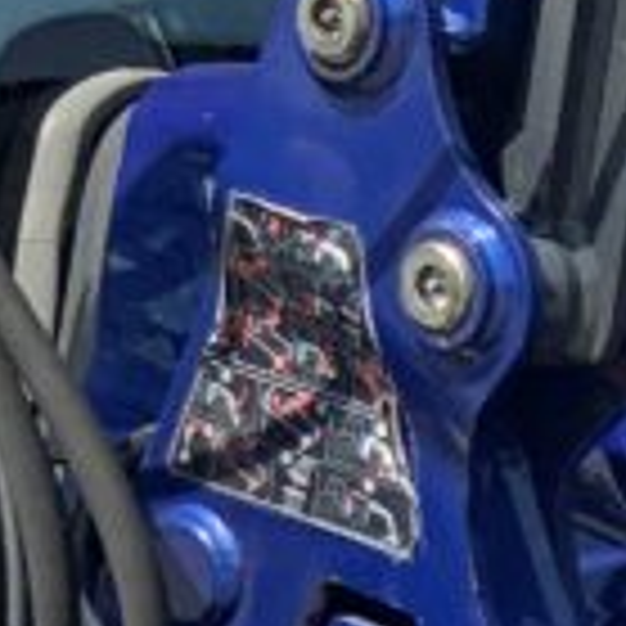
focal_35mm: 189
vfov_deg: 9.0
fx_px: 3867
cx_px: 2000
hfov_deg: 7.8
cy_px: 941
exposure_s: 1/1377
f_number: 1.8
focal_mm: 3
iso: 16
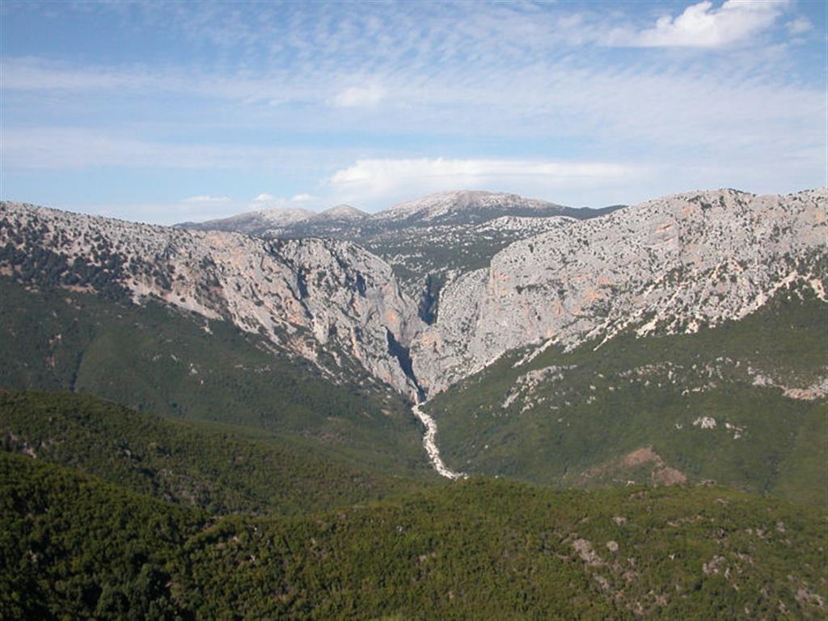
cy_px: 310
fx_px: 885
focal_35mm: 37
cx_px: 414
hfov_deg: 50.1
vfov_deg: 38.7
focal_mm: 5.6
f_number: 4.5
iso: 100
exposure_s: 1/700
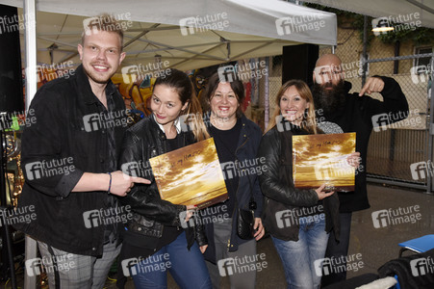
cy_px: 144
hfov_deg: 50.7
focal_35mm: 38
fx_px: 458
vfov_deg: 35.0
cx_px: 217
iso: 1600
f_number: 6.3
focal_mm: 38
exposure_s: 1/60
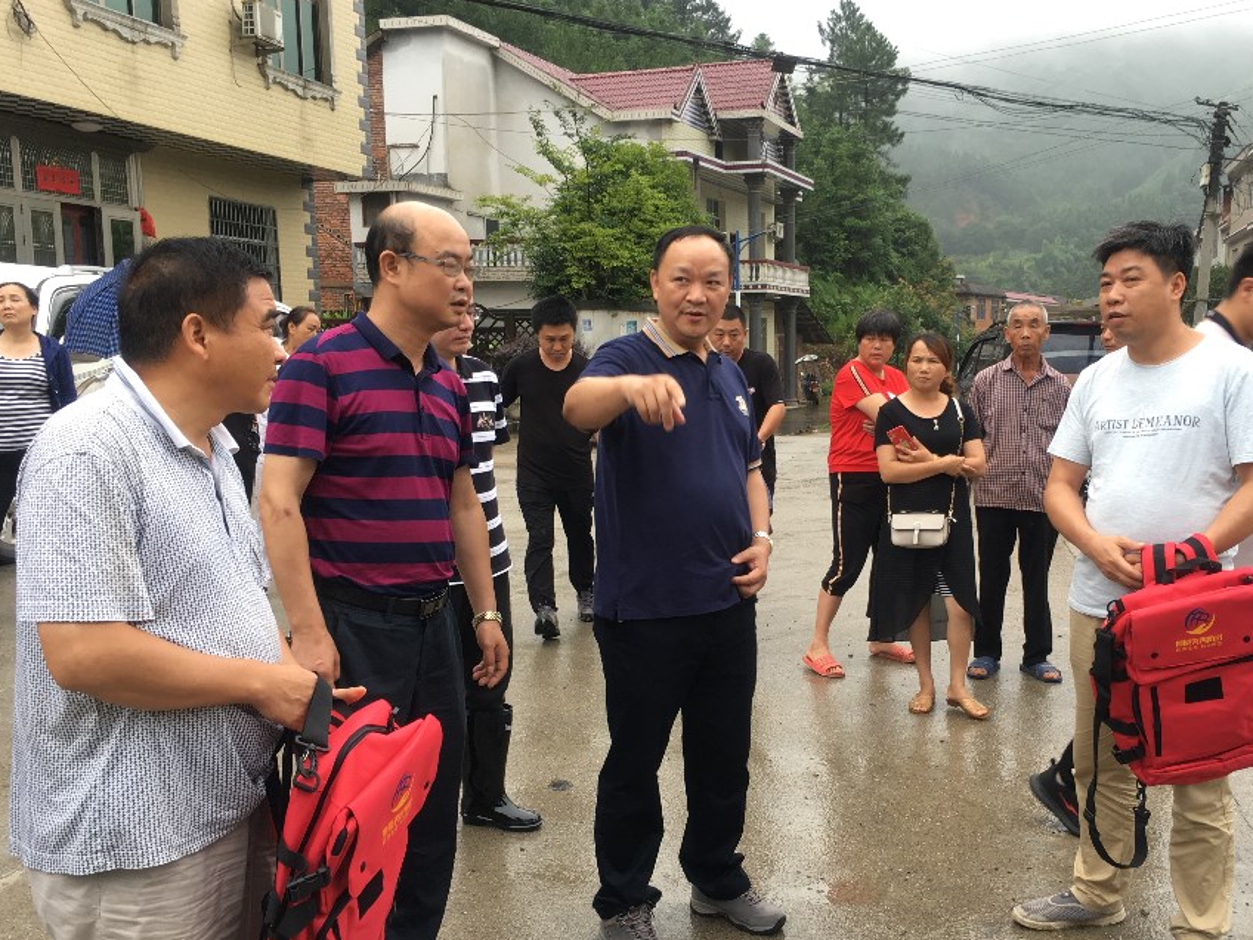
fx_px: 1267
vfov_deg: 40.6
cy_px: 537
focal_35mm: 35
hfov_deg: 52.3
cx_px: 748
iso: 32
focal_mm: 4.15
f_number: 2.2
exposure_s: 1/100
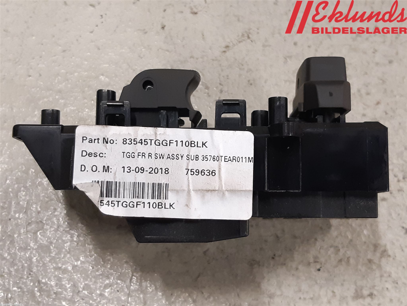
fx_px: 306
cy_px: 153
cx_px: 204
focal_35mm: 26
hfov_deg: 67.3
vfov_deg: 53.1
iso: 160
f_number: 1.7
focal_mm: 3.93
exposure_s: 1/50
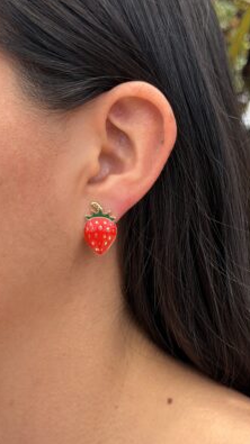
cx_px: 109
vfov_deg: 39.2
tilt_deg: -3.3
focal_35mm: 53
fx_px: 625
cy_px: 221
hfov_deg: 22.6
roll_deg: +0.5
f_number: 1.78
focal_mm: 6.76
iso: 64
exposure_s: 1/1330
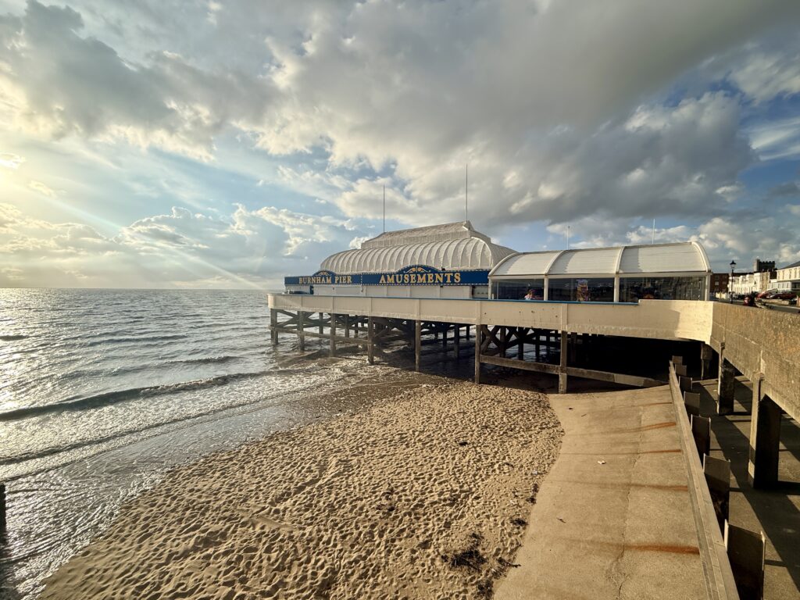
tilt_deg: -0.8
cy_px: 300
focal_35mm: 14
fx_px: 324
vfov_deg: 85.7
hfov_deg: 102.1
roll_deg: -0.6
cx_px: 400
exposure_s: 1/2410
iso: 50
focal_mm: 2.22
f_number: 2.2
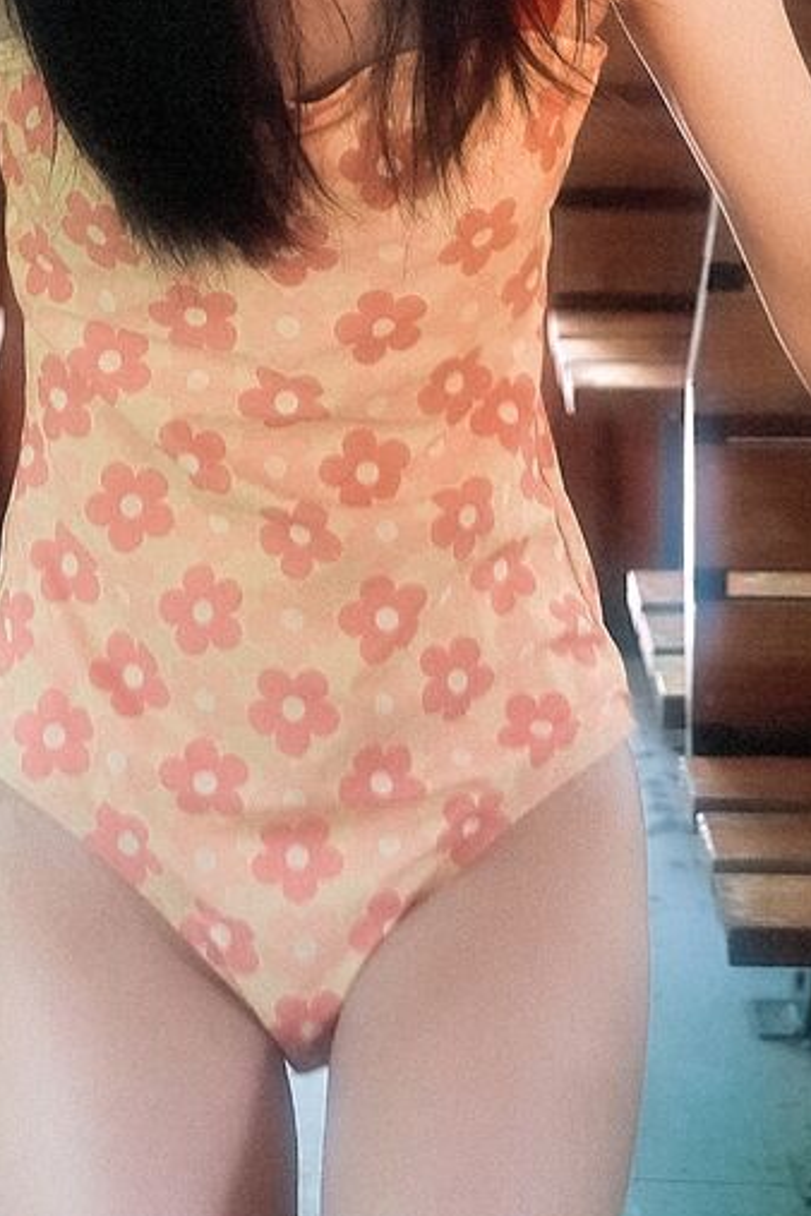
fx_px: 3717
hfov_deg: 12.3
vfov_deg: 17.3
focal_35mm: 110
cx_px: 53
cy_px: -427
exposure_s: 1/125
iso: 500
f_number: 2.8
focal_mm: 20.6
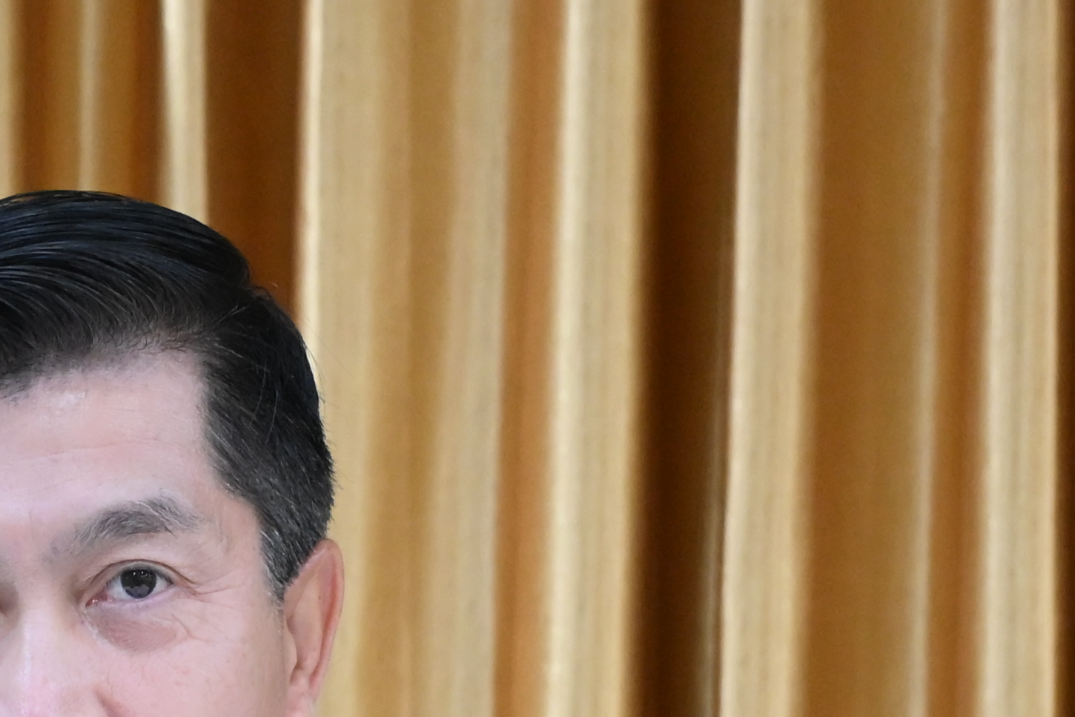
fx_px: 4360
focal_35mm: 146
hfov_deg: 13.8
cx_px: -23
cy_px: 1424
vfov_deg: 8.9
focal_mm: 35
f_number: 4
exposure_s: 1/80
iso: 3200
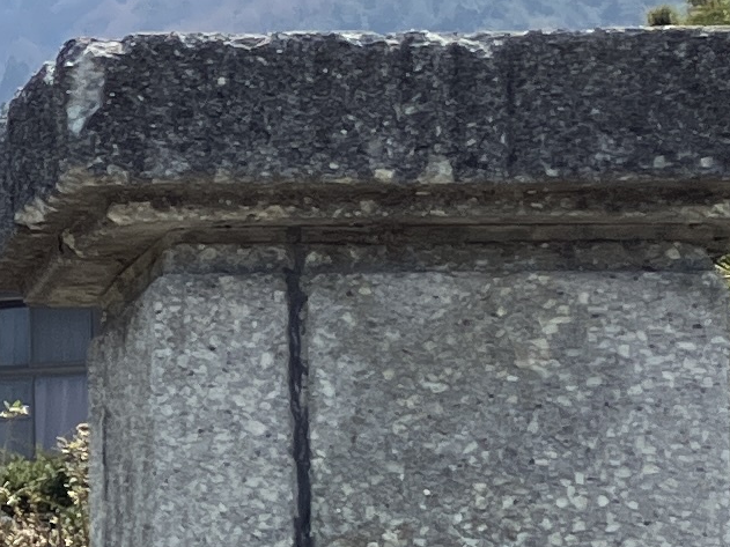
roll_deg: -1.7
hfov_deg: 9.5
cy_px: 532
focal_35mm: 179
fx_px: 3774
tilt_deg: +6.9
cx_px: -1189
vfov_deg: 8.3
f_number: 1.8
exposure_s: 1/1372
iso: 32
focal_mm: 3.99
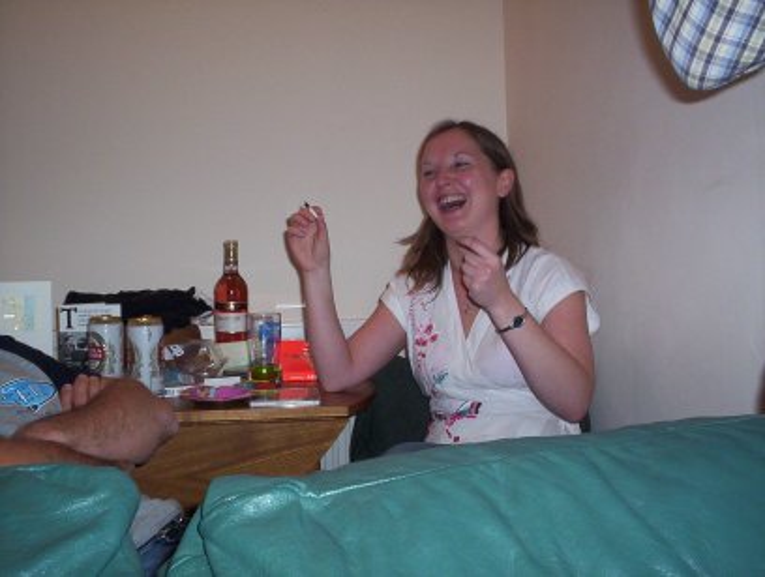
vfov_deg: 37.9
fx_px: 842
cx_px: 382
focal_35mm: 38
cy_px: 288
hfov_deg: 48.9
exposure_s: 1/60
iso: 140
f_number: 4.5
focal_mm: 4.99
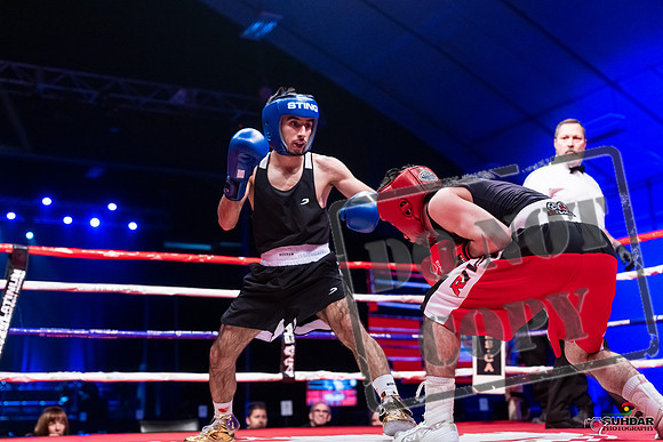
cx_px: 332
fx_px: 903
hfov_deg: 40.3
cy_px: 221
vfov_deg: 27.5
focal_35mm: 49
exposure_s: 1/1000
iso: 4000
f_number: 2.8
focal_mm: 49
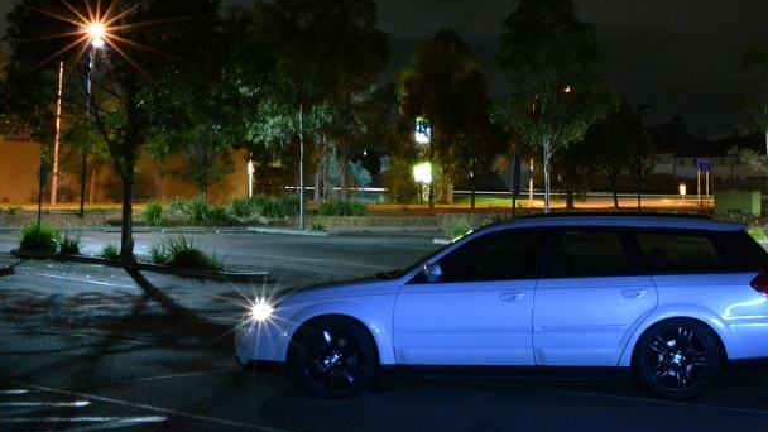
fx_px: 1100
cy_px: 68
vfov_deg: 21.9
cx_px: 570
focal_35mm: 54
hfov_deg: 37.6
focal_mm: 22
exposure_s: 20
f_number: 25
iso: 2000
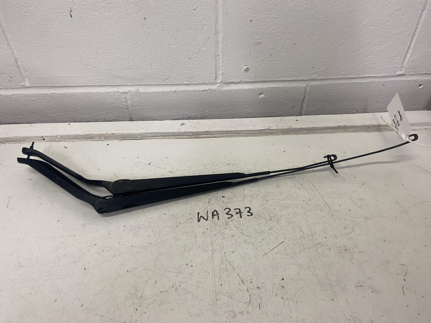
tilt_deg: -41.3
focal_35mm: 26
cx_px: 216
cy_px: 162
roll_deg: +0.0
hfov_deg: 67.3
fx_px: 324
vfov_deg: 53.1
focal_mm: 4.25
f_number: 1.8
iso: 64
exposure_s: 1/50
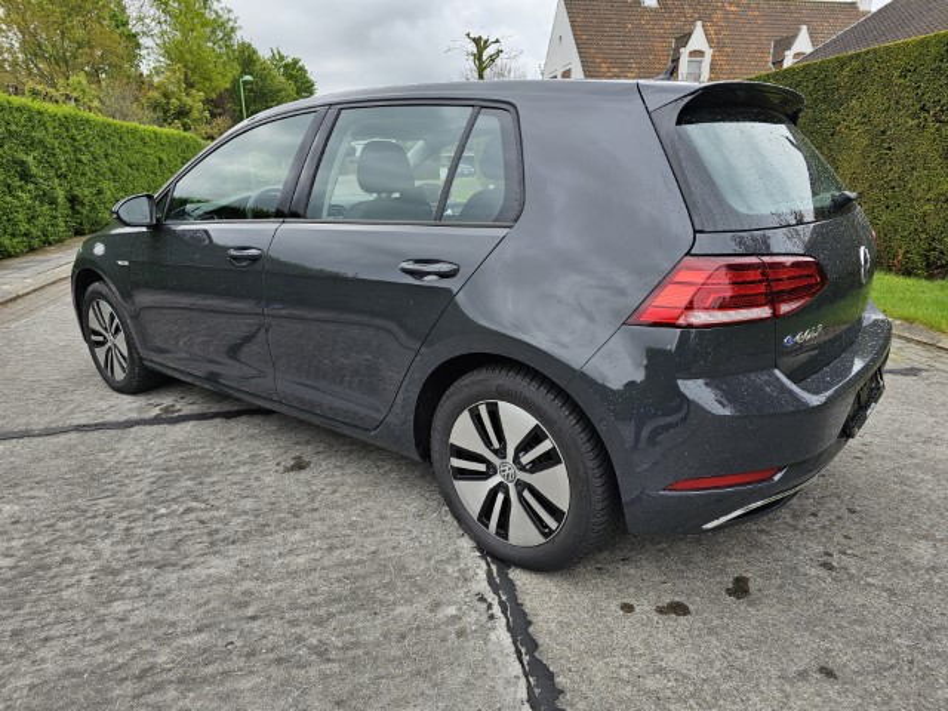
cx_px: 474
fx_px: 630
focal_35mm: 23
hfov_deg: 73.9
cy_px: 356
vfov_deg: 58.9
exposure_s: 1/180
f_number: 1.7
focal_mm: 6.3
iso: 12
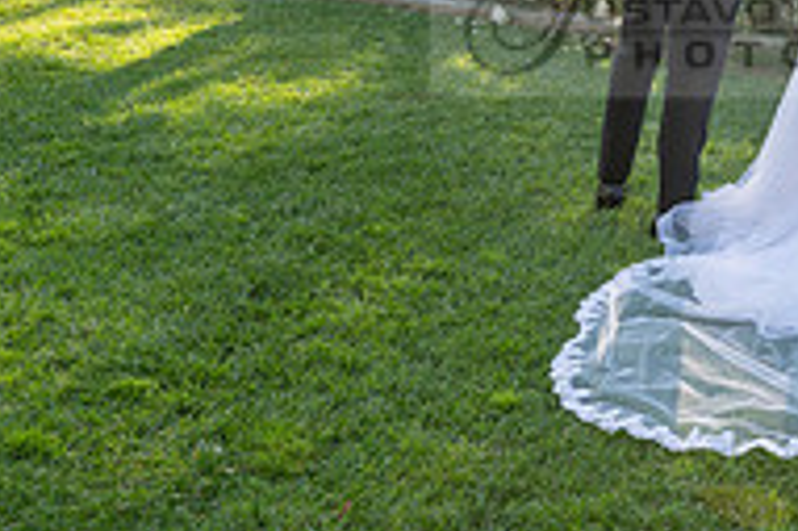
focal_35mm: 73
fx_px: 1617
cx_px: 794
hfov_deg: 26.3
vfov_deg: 18.2
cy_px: -2
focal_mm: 24
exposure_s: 1/160
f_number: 8
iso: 200
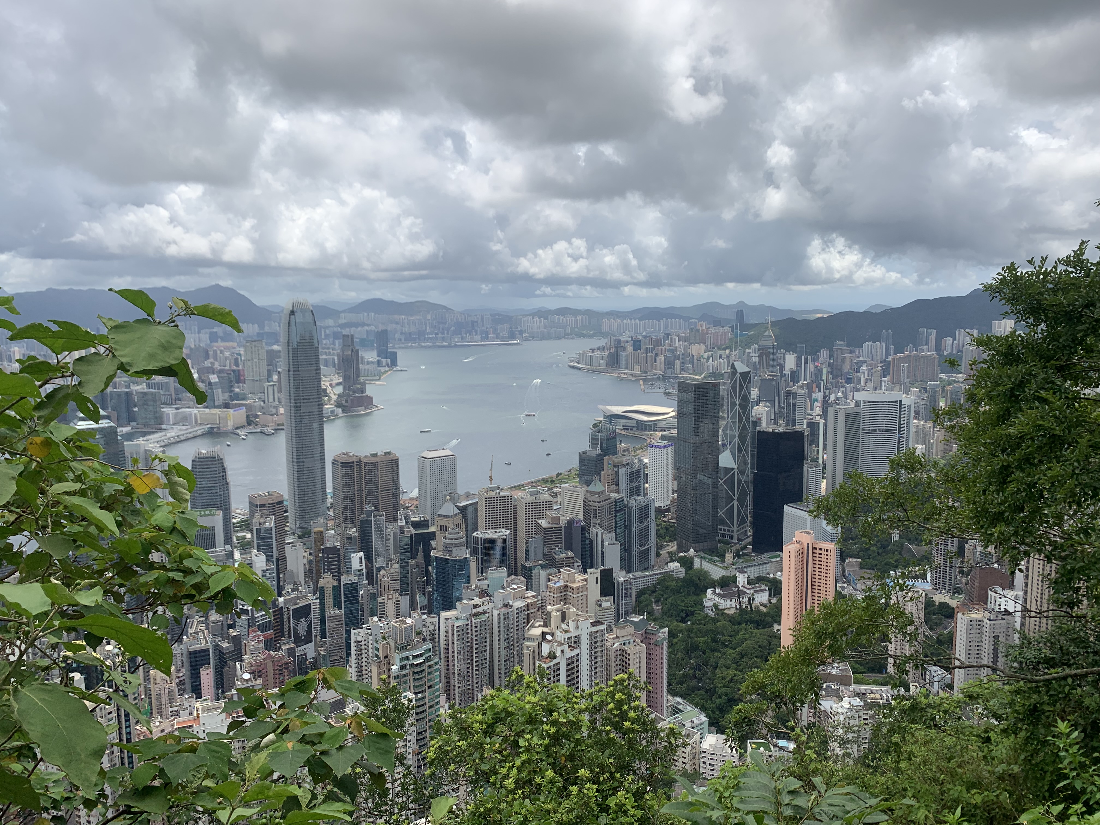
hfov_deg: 67.3
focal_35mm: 26
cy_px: 412
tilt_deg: -8.6
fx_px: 826
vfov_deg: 53.1
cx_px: 550
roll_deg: +0.4
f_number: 1.8
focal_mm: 4.25
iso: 25
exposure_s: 1/2915
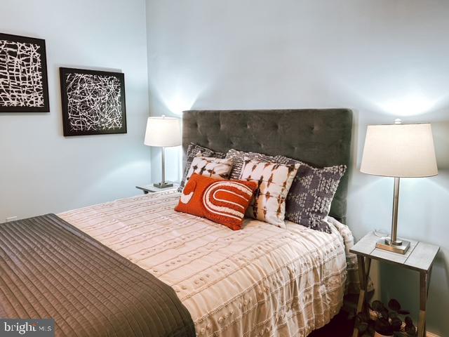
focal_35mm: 24
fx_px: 311
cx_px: 224
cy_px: 168
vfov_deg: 56.8
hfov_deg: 71.6
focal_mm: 6.86
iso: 125
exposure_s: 1/60
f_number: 1.8
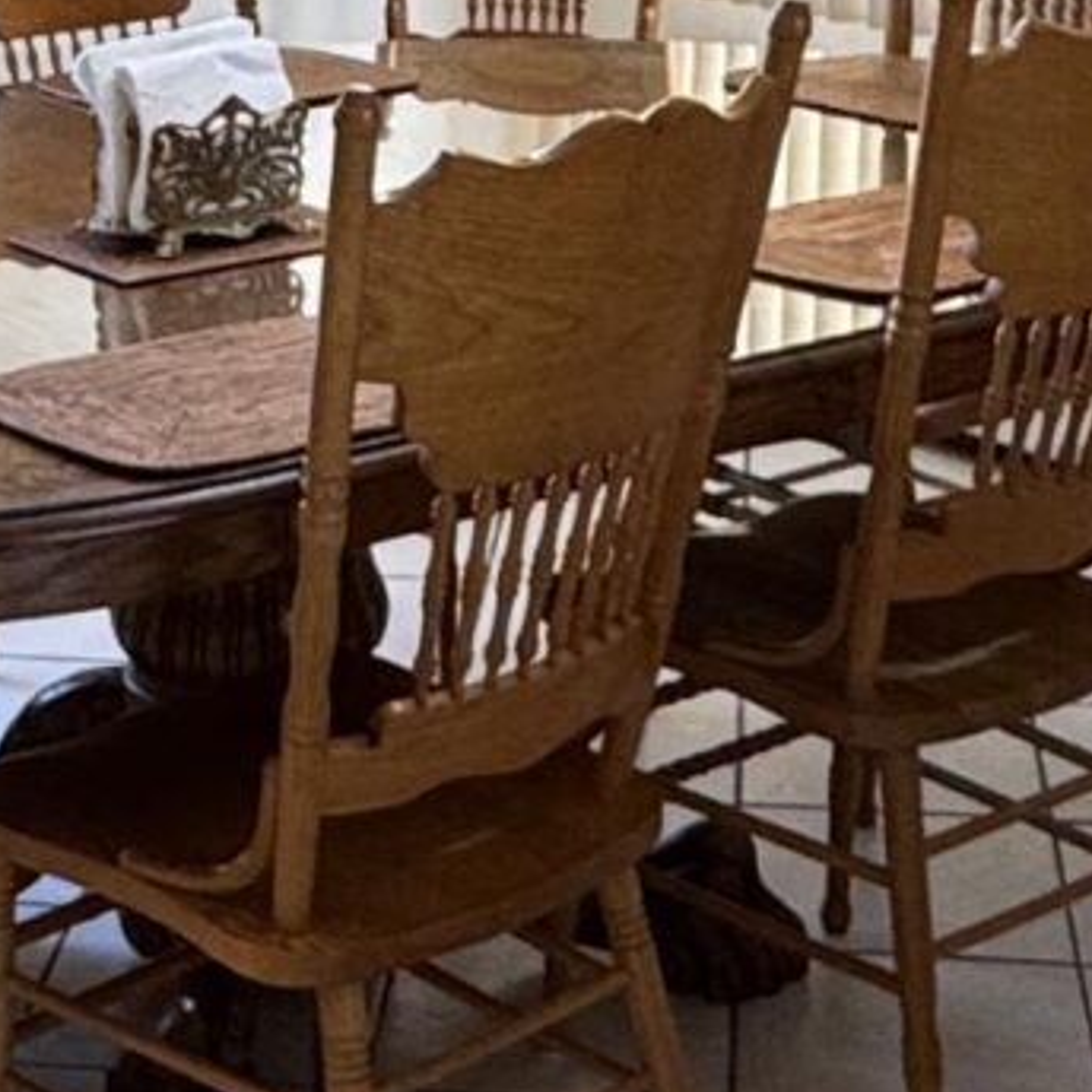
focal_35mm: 92
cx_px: 238
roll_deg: +0.7
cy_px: 92
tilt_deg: -11.7
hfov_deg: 18.7
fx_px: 3284
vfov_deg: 18.5
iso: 160
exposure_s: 1/120
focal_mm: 2.22
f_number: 2.2
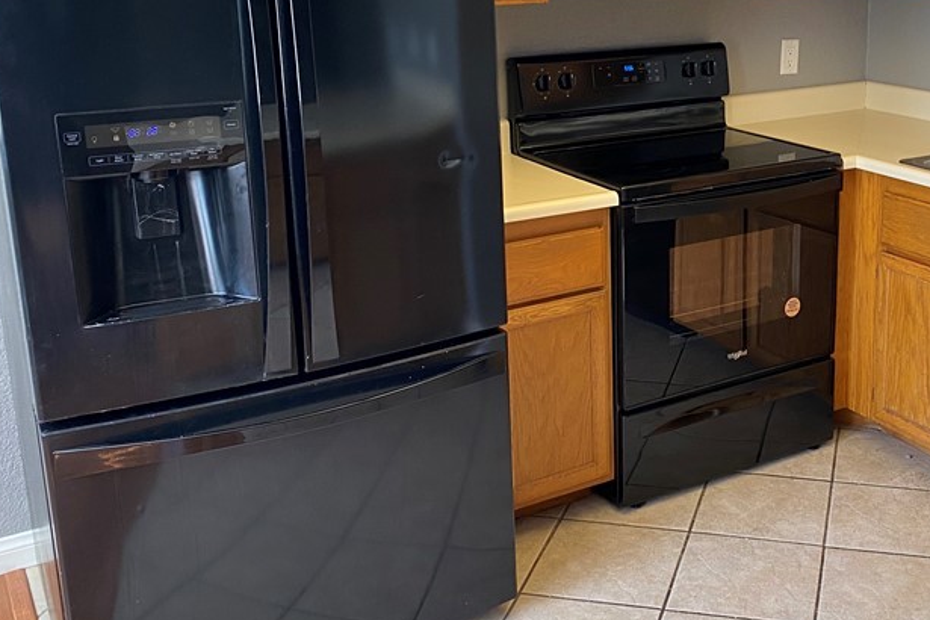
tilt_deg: -12.2
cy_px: 181
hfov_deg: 42.5
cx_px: 679
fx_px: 1162
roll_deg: -0.5
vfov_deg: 29.5
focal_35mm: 45
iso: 100
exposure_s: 1/60
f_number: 1.8
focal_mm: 4.25
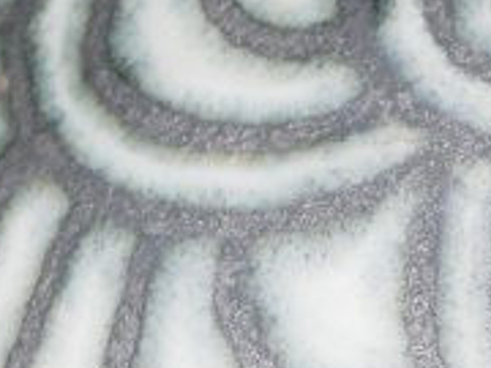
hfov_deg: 4.9
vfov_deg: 3.7
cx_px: 1118
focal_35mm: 399
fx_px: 5659
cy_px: 806
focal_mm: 30
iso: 200
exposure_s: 1/200
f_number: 4.5
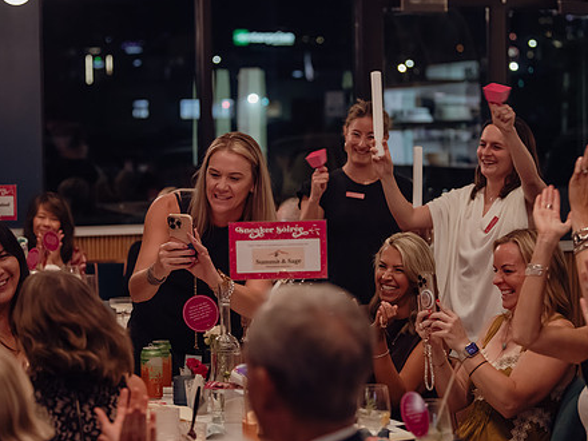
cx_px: 289
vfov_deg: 15.2
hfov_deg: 20.2
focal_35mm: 97
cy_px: 209
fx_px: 1648
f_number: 2.8
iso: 4000
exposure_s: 1/200
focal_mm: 70
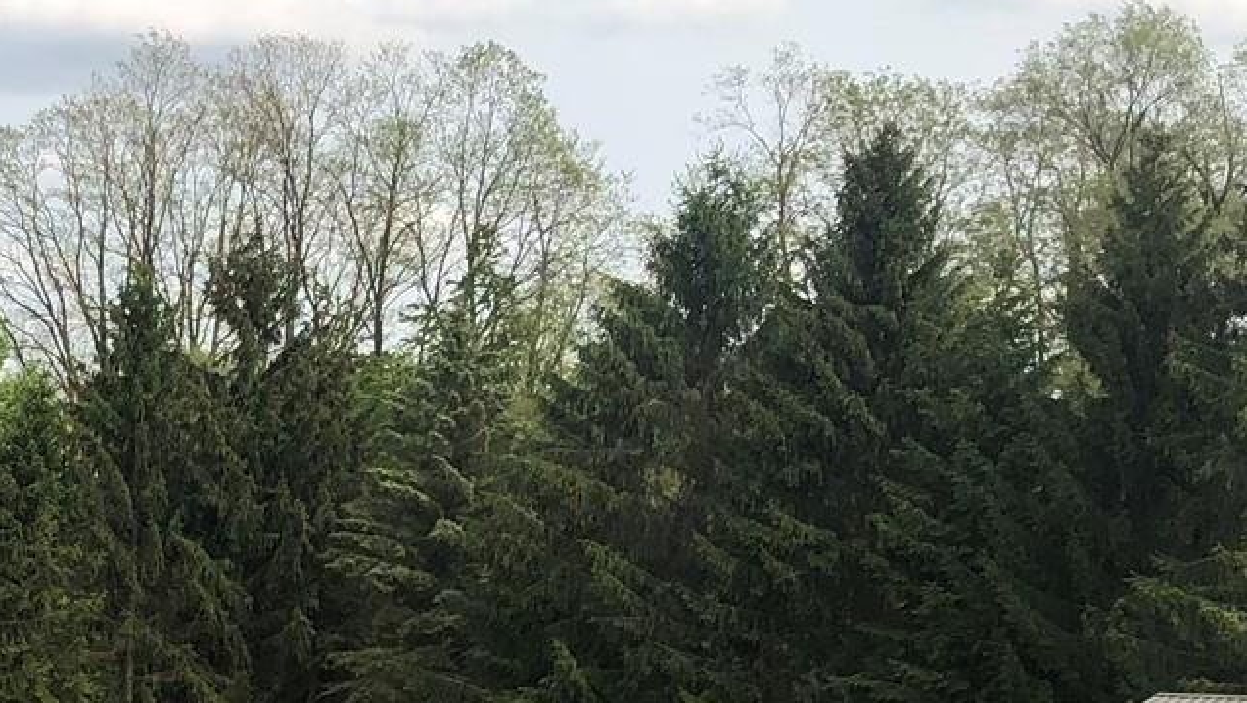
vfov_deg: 12.2
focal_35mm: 98
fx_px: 3242
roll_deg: -2.4
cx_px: 27
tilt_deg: -2.5
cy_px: 766
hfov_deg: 21.1
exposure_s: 1/2000
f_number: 1.8
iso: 20
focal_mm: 3.99
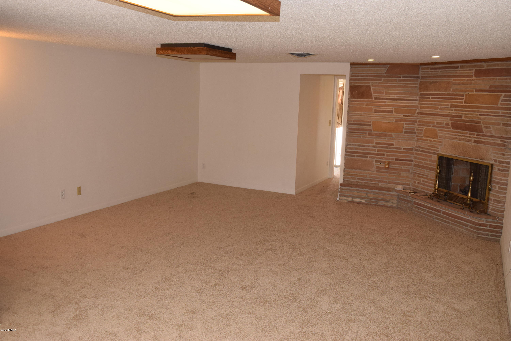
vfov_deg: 40.0
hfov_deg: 57.2
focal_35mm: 33
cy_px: 170
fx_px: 468
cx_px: 256
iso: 800
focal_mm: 22
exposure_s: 1/100
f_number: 5
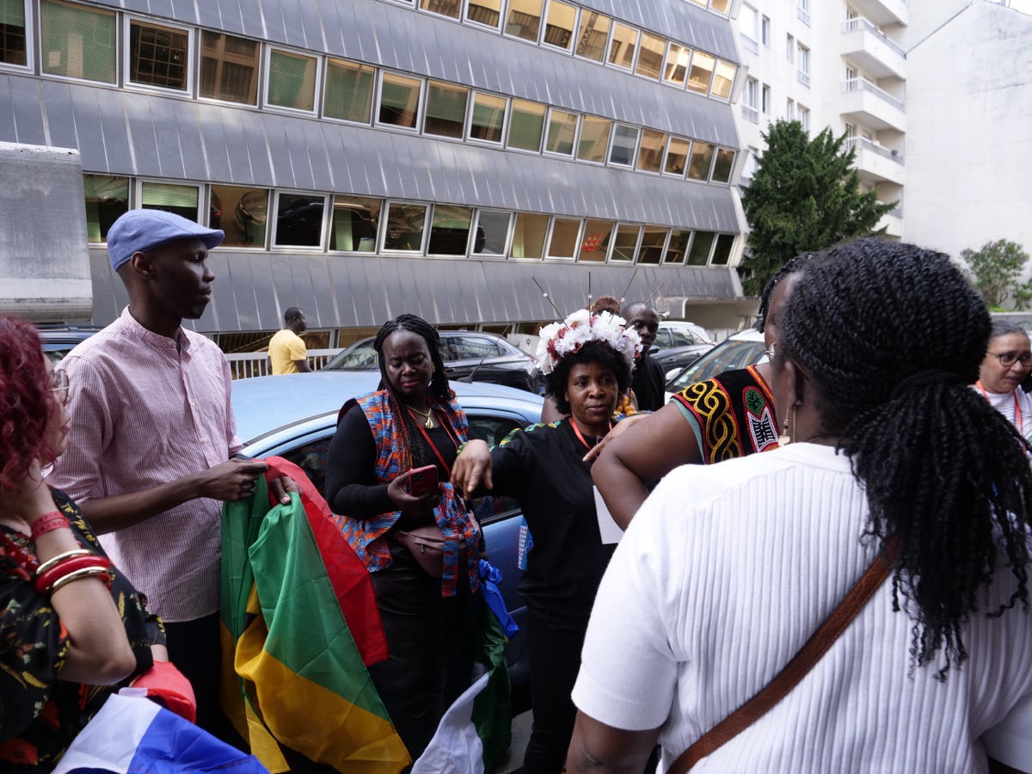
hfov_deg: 71.6
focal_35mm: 24
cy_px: 387
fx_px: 716
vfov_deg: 56.8
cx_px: 516
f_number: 3.5
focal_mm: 12
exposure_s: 1/200
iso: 200
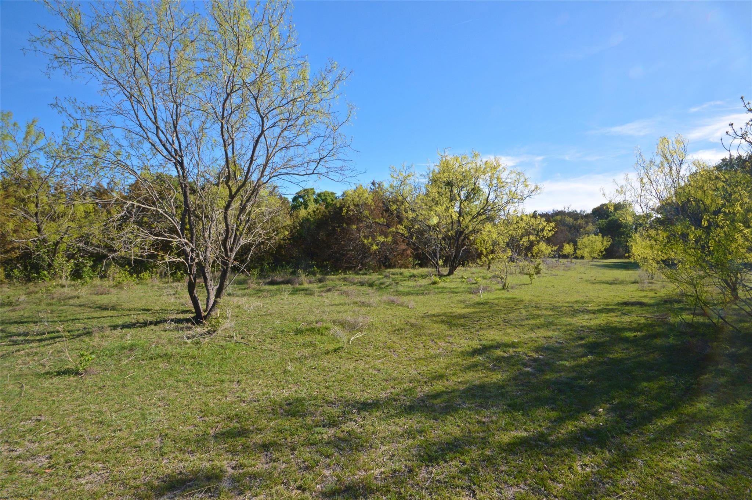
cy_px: 250
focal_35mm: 15
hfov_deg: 100.4
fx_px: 313
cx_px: 376
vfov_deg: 77.2
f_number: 16
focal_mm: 10
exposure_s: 1/50
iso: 200
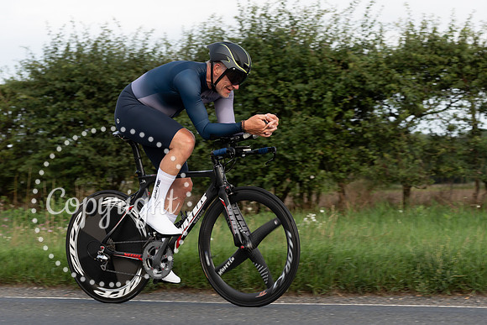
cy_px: 147
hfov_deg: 18.3
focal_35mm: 112
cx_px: 233
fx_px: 1512
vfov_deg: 12.3
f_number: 4
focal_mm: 71
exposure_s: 1/640
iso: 160
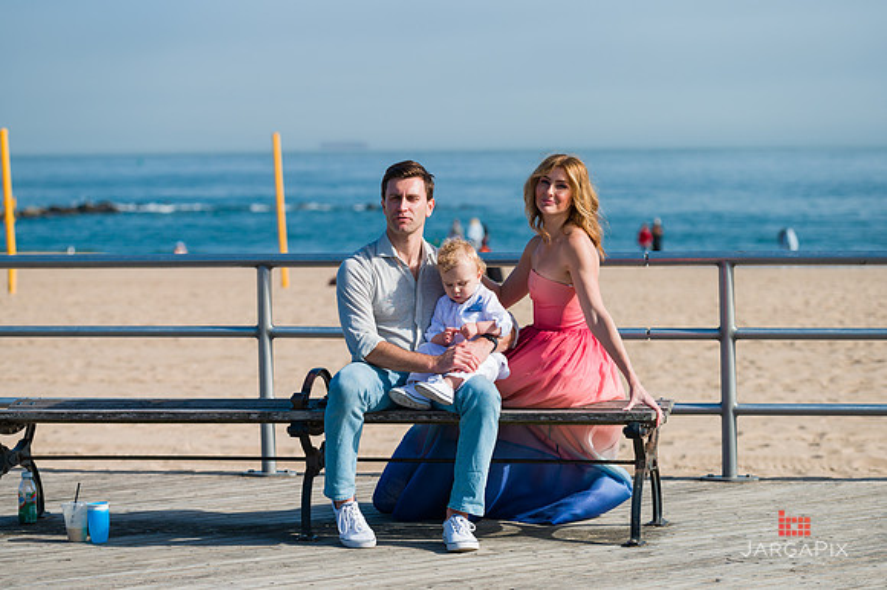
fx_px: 2709
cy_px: 295
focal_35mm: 110
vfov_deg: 12.4
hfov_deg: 18.6
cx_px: 444
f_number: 4
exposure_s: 1/3200
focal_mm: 110
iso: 200
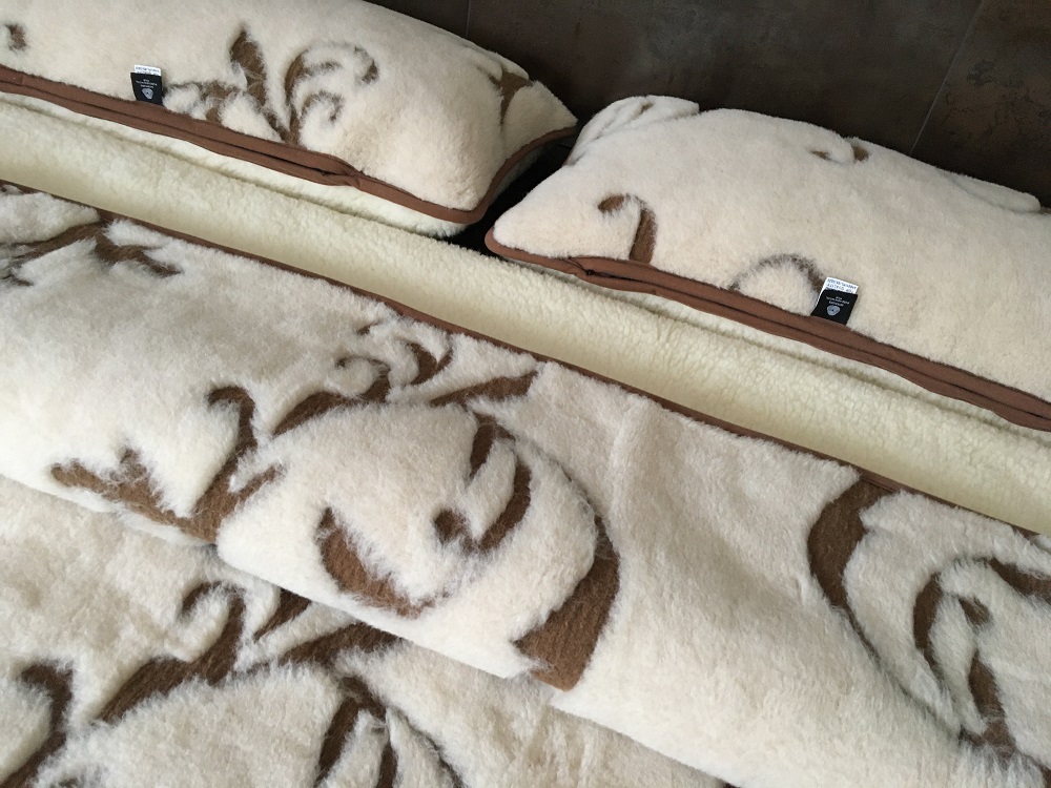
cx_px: 526
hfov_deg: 61.7
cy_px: 394
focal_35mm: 29
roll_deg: -10.9
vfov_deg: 48.2
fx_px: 880
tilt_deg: -40.7
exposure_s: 1/33
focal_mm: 4.15
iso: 160
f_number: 2.2
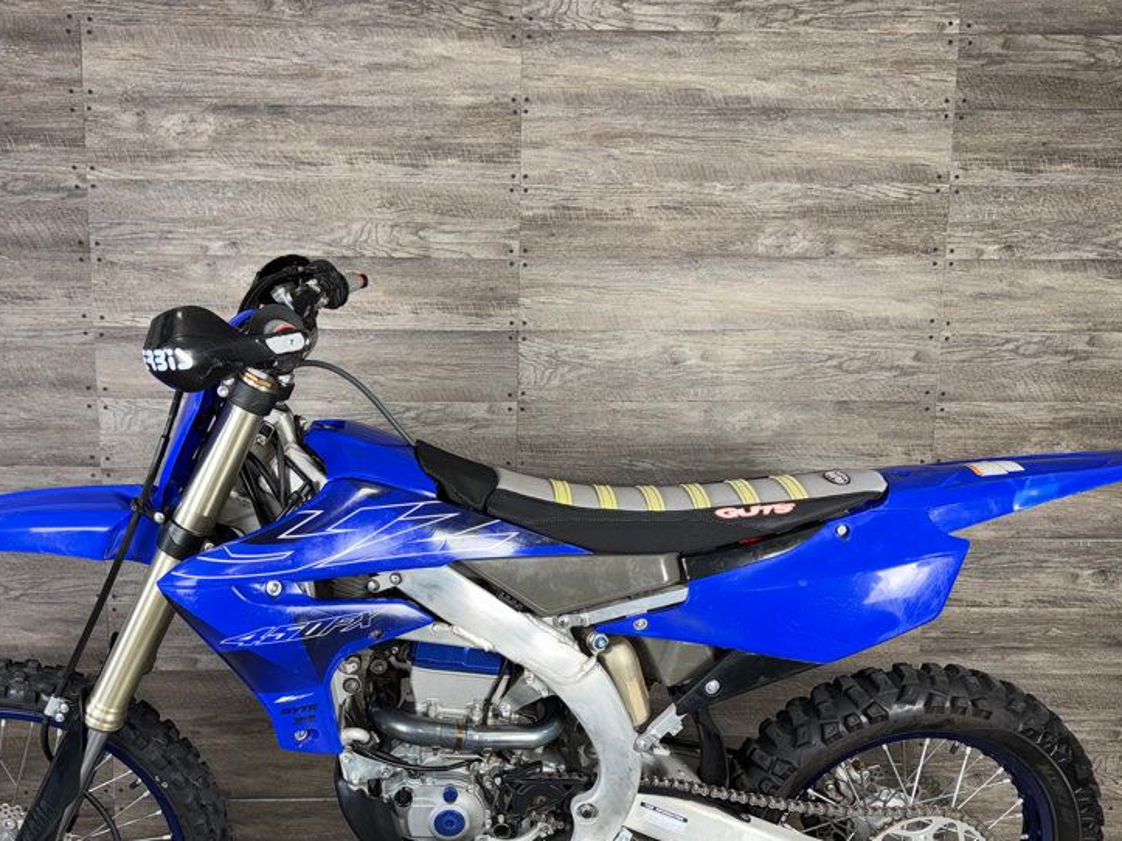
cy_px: 538
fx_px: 1102
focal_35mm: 34
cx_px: 464
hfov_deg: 53.7
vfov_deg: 41.4
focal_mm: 6.76
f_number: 1.78
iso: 50
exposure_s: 1/31
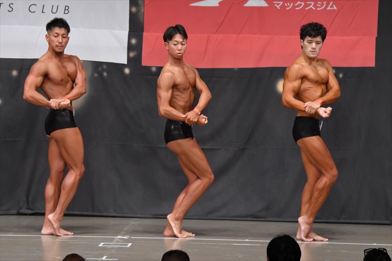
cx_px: 196
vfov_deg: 6.3
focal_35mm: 217
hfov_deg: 9.5
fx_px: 2362
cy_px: 130
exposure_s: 1/400
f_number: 5.6
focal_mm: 145
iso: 5000
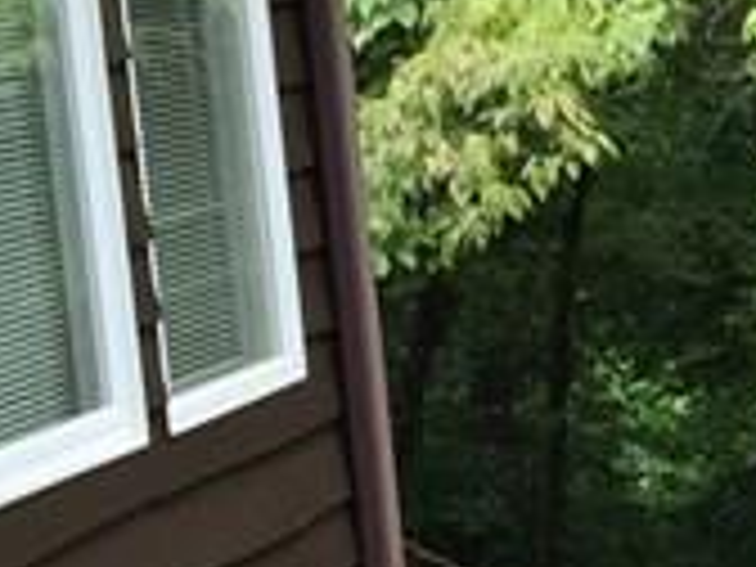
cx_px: 1755
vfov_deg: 8.4
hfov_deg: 9.9
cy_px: 526
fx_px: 3866
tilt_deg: -9.8
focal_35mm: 177
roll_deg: +1.5
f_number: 2.2
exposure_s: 1/425
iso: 32
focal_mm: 4.15
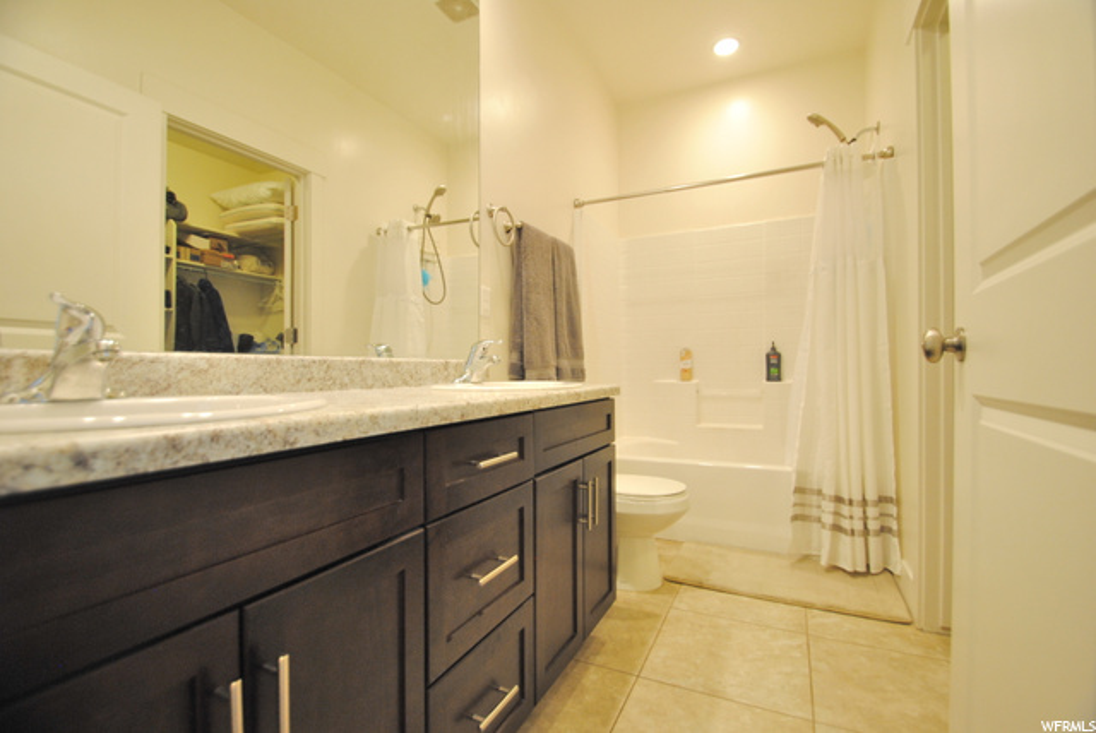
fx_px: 503
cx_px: 548
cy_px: 366
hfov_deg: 94.9
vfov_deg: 72.2
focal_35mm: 16
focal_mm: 11
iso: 400
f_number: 3.5
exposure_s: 1/25
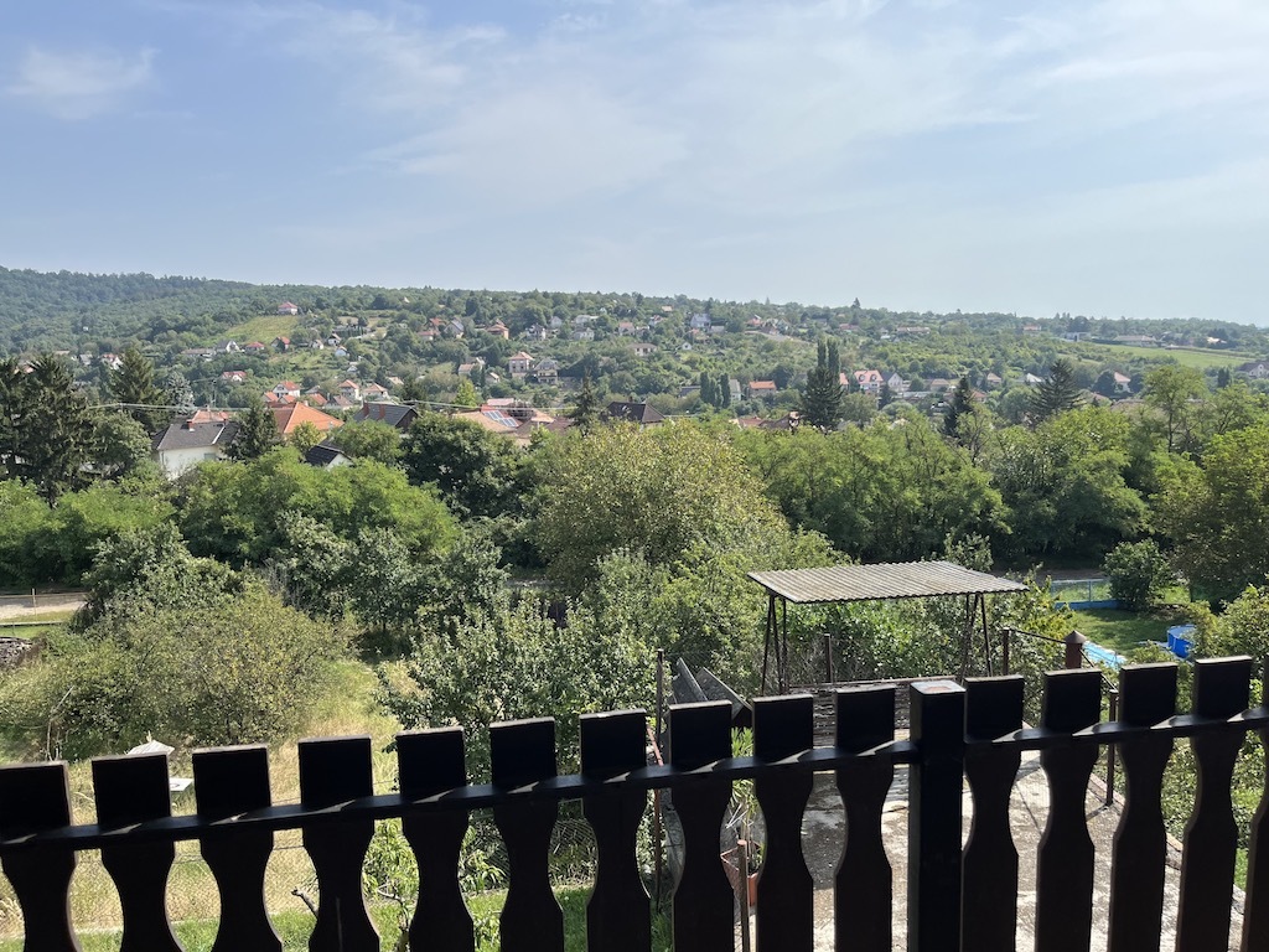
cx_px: 634
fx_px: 953
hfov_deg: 67.3
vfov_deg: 53.1
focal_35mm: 26
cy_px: 476
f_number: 1.6
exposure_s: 1/4016
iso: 50
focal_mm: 5.1
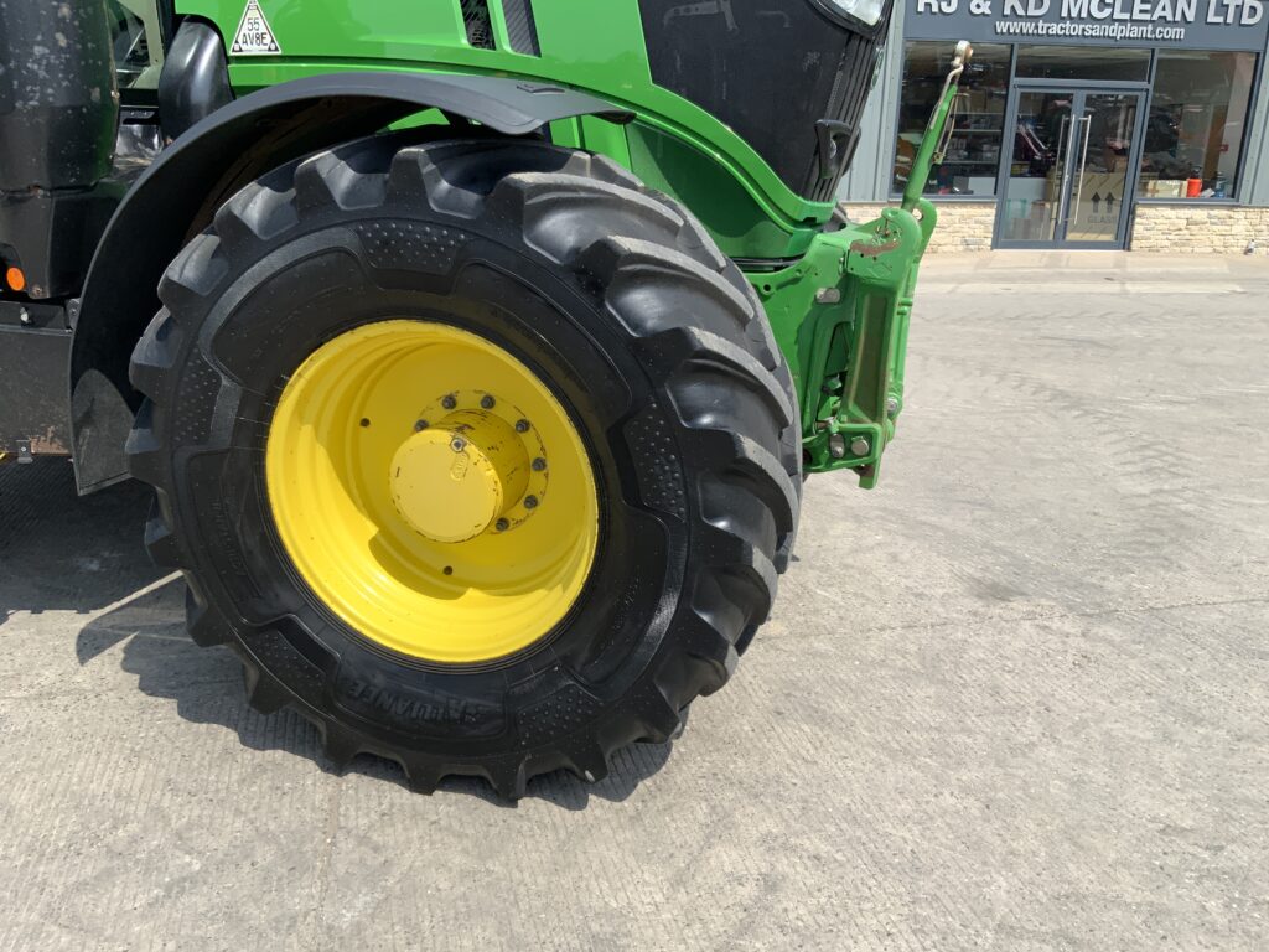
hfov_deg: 61.7
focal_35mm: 29
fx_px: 1063
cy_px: 476
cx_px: 634
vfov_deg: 48.2
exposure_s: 1/1377
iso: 16
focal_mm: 3
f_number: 1.8
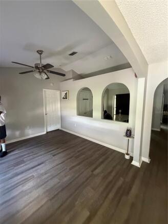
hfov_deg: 85.7
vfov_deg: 102.0
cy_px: 112
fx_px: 91
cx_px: 84
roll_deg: -0.1
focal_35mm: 14
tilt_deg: -6.6
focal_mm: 2.22
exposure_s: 1/60
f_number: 2.2
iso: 800
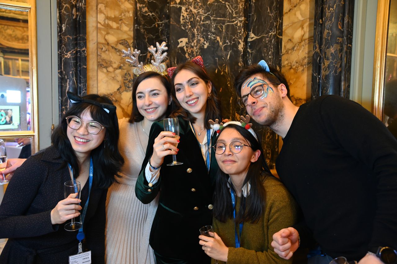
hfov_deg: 60.3
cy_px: 132
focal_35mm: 31
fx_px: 342
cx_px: 198
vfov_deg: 42.3
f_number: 4
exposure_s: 1/80
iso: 3200
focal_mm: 31
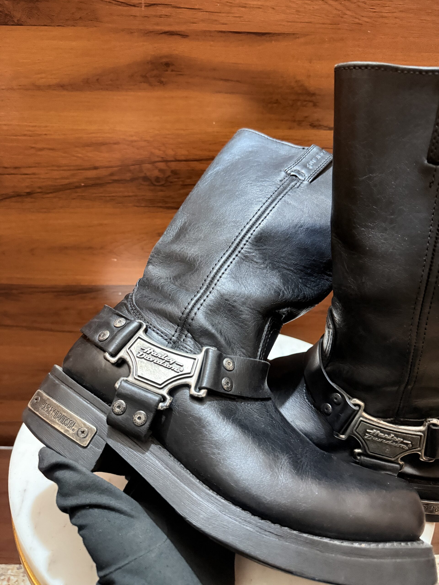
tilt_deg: -25.2
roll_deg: -2.4
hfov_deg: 56.8
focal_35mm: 24
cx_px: 220
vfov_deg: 71.6
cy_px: 292
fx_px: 406
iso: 1000
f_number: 1.78
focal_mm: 6.76
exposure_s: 1/25
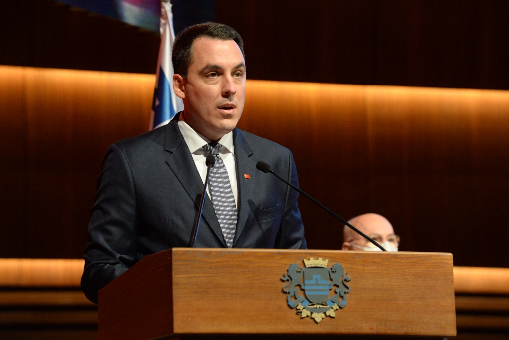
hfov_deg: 11.4
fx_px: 2546
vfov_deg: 7.6
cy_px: 170
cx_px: 254
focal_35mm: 180
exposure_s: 1/80
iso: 3200
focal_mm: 180
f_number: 6.3
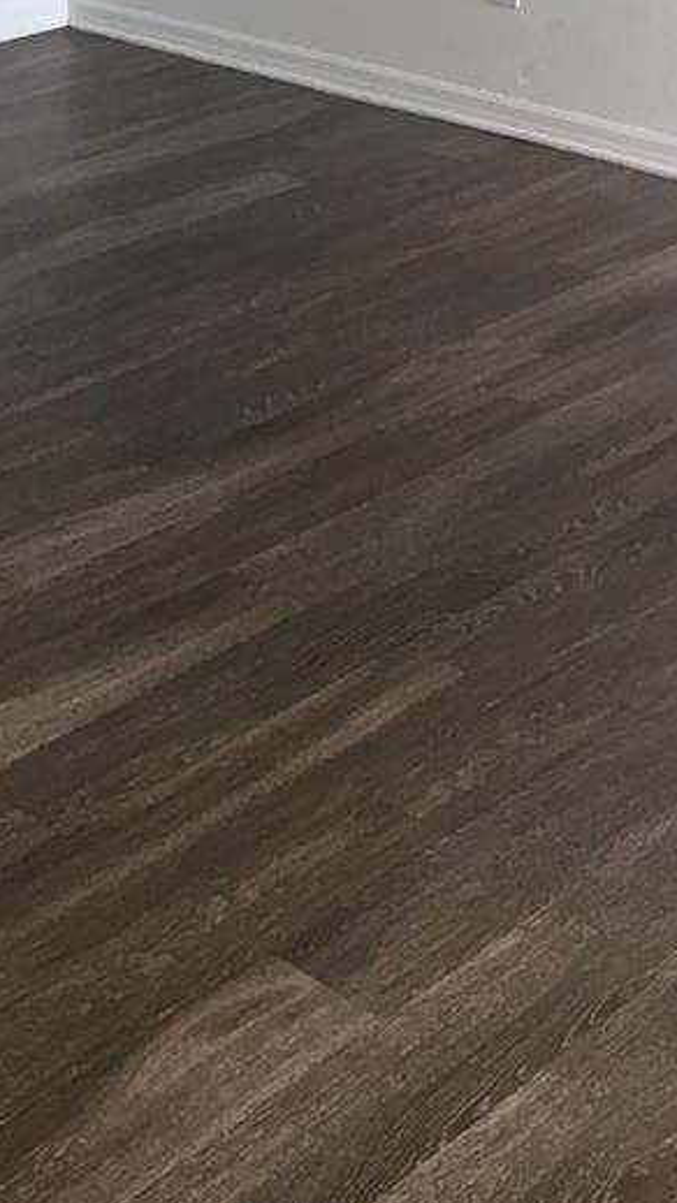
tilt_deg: -12.6
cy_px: -79
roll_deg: +0.0
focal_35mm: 73
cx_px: 37
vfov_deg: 26.9
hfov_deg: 16.3
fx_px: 2329
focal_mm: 4.15
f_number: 2.2
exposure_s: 1/30
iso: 50
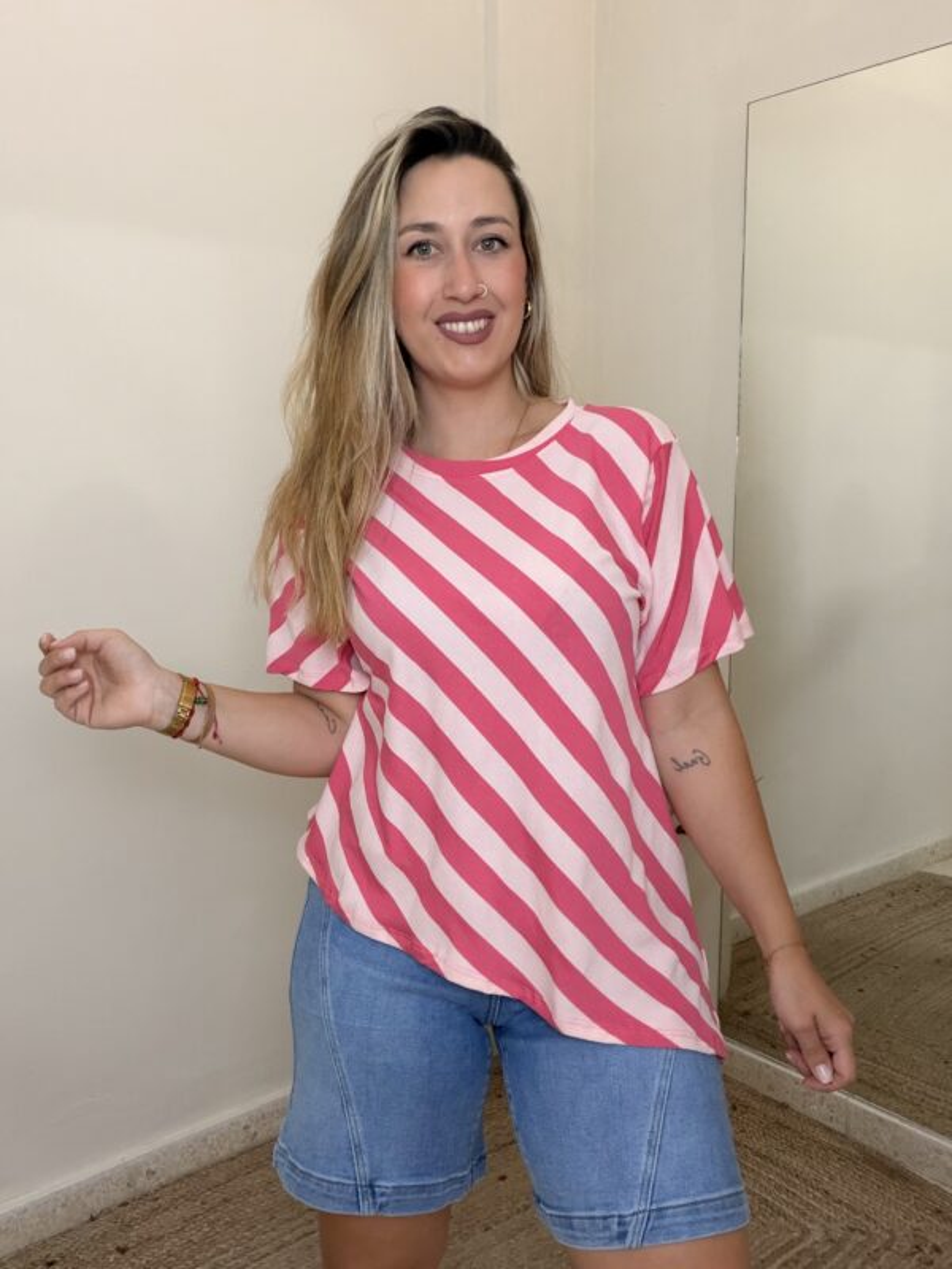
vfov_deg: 60.0
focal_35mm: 30
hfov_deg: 46.8
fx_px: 1100
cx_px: 476
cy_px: 634
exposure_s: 1/60
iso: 100
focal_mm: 2.71
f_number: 1.9
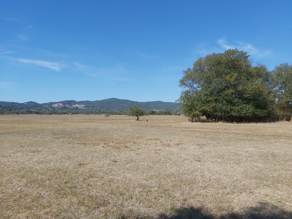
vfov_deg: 53.1
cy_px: 110
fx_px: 219
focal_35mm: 26
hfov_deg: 67.3
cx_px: 146
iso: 64
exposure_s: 1/2672
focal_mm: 3.92
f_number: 1.7
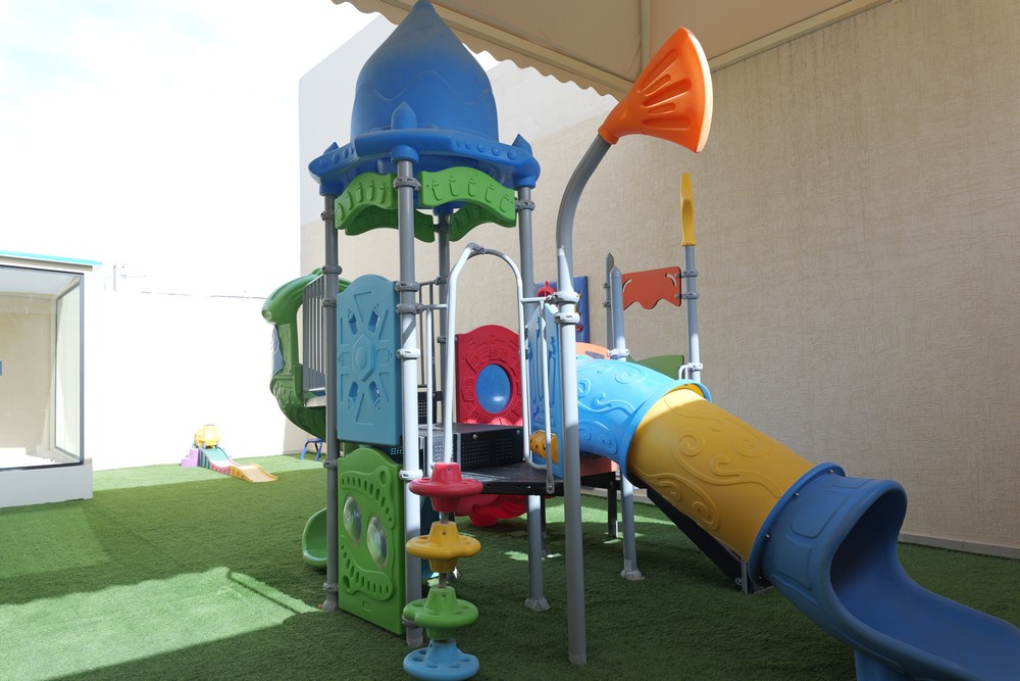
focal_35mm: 24
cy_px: 340
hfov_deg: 73.7
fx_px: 680
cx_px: 510
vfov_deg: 53.1
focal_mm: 24
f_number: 7.1
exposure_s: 1/500
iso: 640
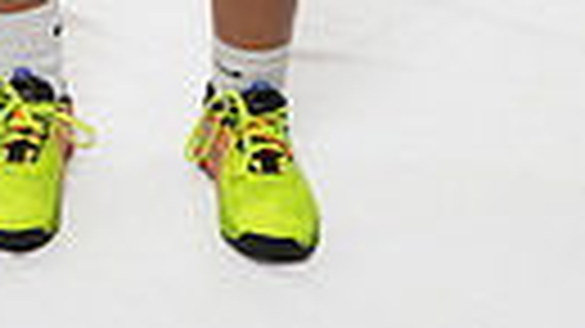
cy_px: -643
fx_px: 2385
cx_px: 104
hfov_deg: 13.9
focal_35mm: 154
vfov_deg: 7.1
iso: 500
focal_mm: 42.5
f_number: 8
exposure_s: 1/125
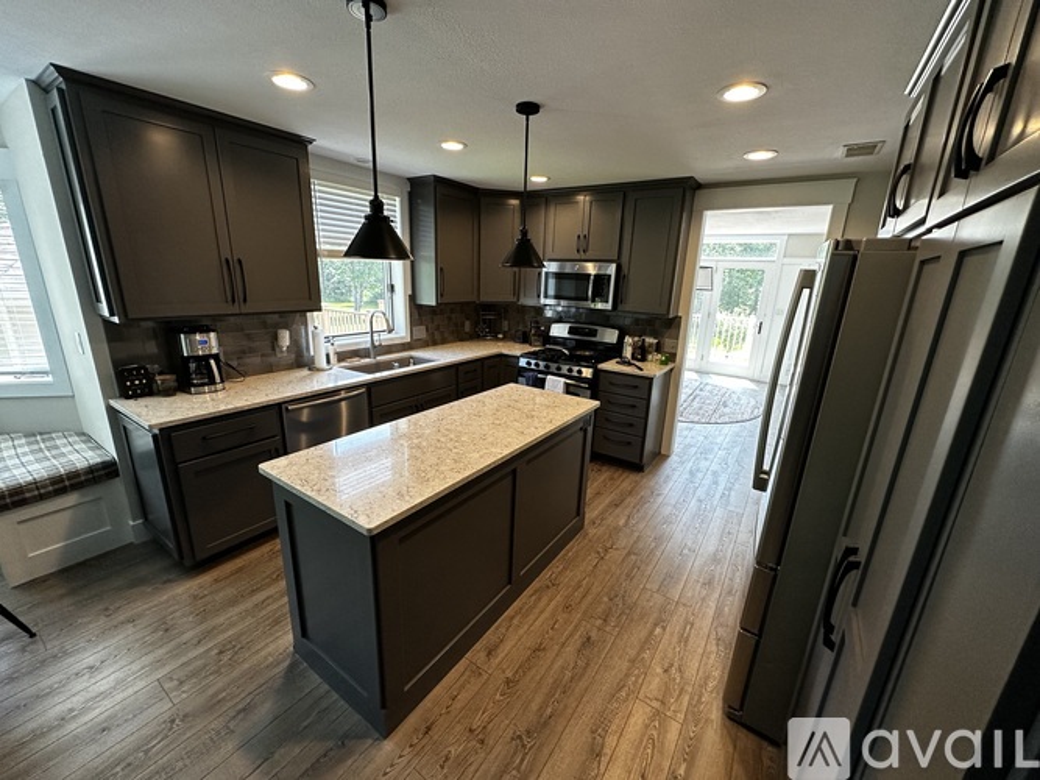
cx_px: 520
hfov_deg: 102.1
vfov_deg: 85.7
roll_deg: -1.9
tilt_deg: -16.2
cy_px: 390
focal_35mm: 14
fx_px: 421
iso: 160
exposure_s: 1/120
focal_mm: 2.22
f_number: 2.2
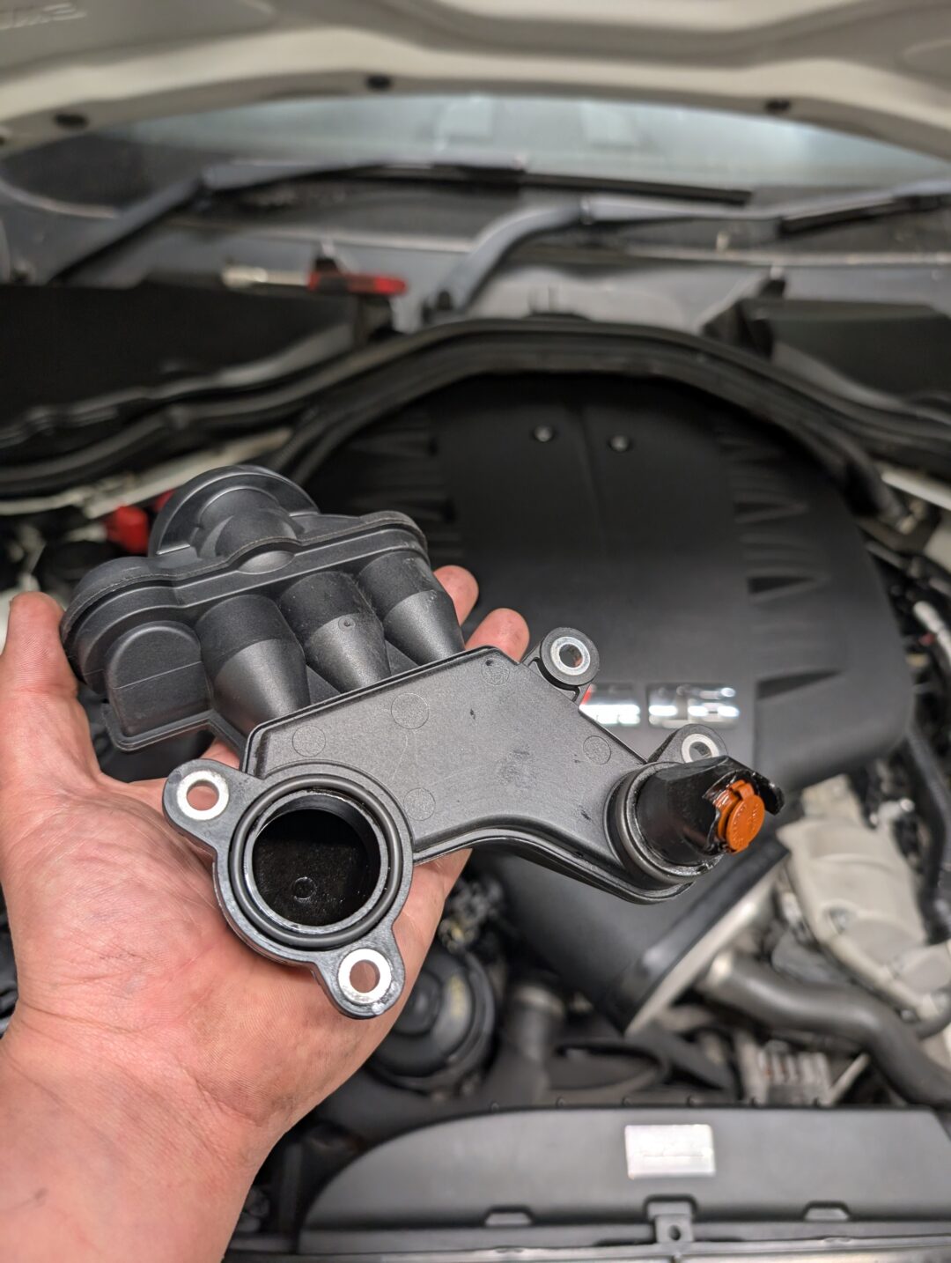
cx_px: 476
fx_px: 877
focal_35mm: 24
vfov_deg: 71.5
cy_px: 632
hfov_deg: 56.9
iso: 311
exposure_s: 1/100
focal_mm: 6.9
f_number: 1.68
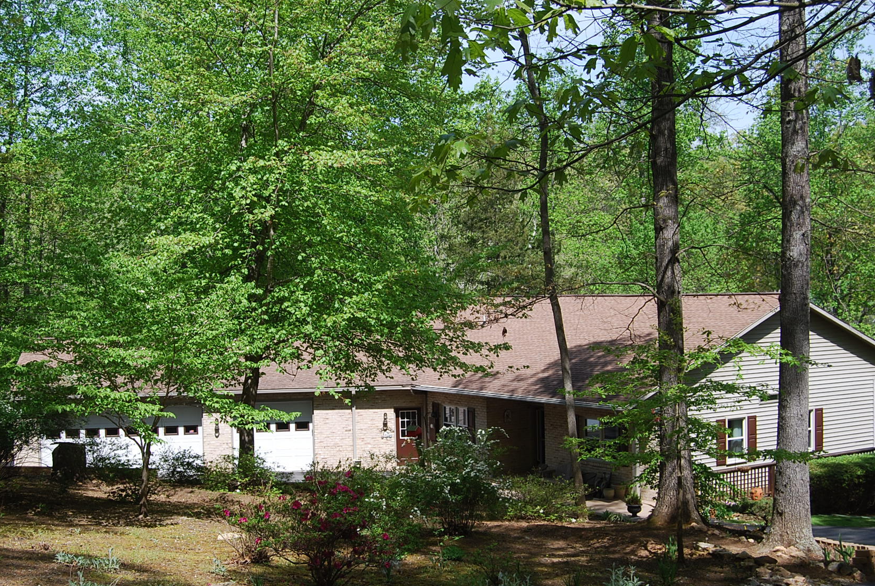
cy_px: 311
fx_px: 1193
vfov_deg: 27.6
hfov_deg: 40.3
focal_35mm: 49
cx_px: 399
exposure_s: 1/200
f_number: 7.1
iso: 100
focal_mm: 28
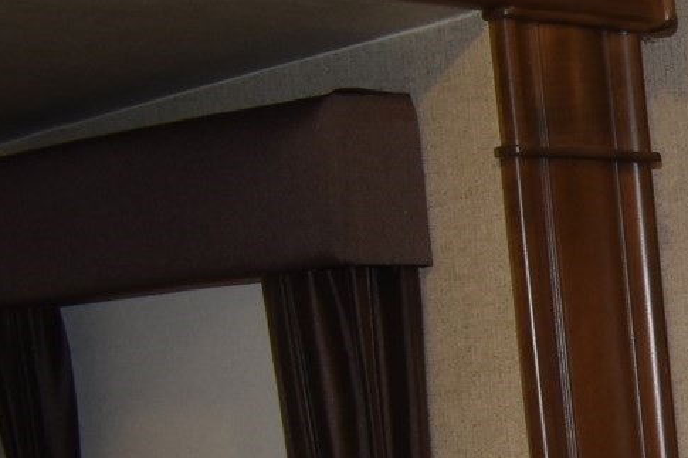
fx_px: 2178
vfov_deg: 11.4
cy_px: 737
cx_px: 1447
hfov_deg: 14.4
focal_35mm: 114
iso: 560
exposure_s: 1/30
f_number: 3.5
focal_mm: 18
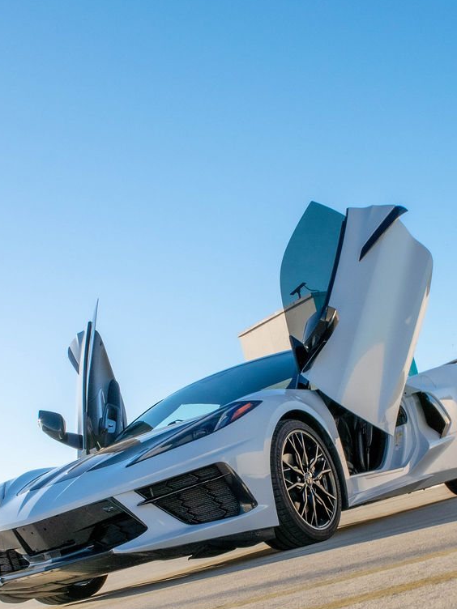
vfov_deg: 35.7
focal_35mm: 53
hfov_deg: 27.5
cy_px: 422
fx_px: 933
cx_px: 250
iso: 400
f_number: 11
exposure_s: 1/500
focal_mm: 18
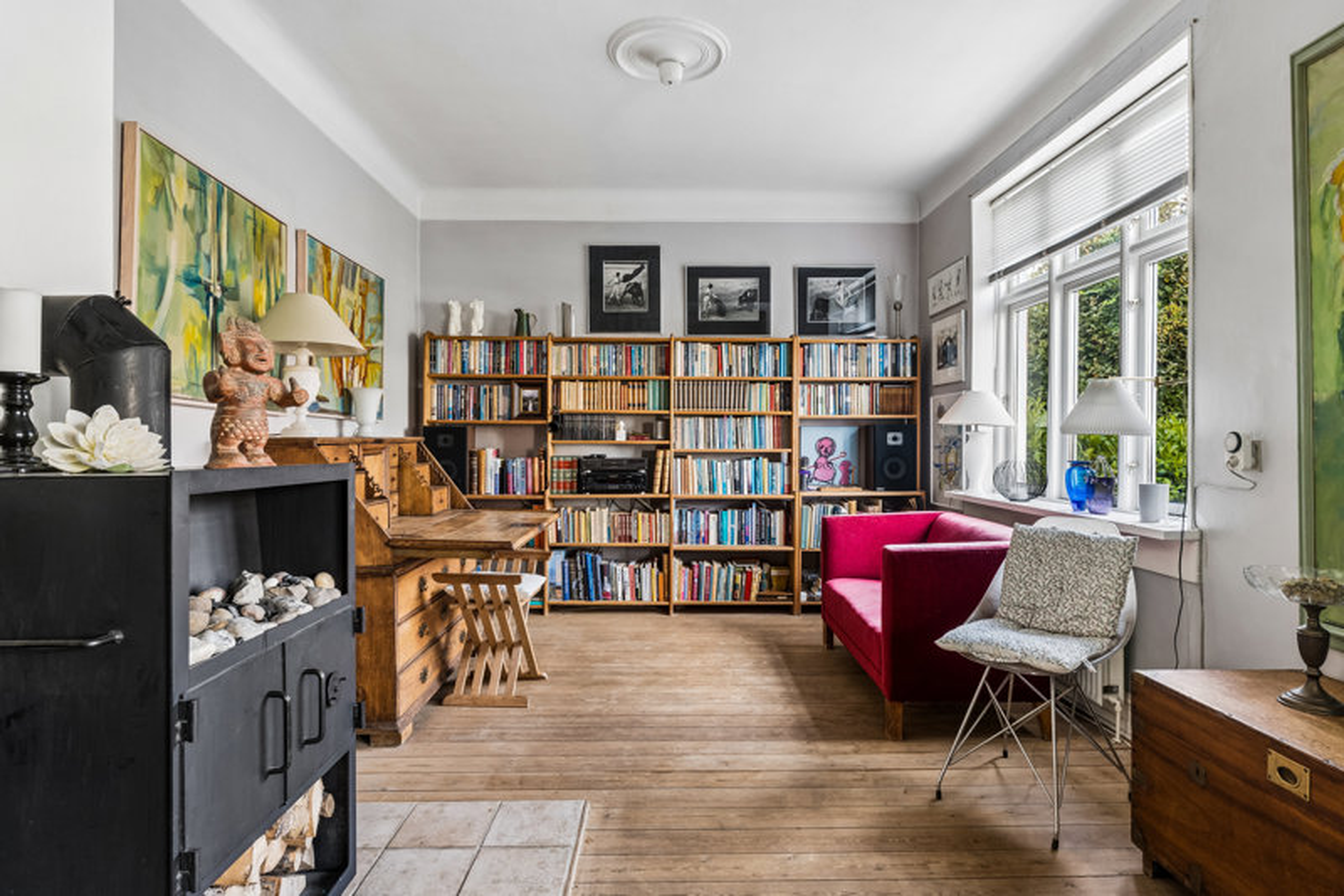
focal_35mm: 20
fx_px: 728
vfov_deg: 63.2
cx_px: 672
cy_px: 448
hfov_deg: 85.4
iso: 200
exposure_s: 1/3.33
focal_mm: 13
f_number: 8
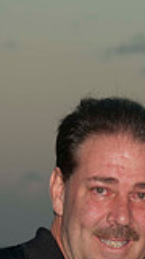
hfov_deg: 3.4
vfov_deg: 6.1
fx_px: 2417
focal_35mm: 352
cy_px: 309
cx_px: 136
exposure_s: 1/80
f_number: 6.3
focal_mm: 80
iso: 100
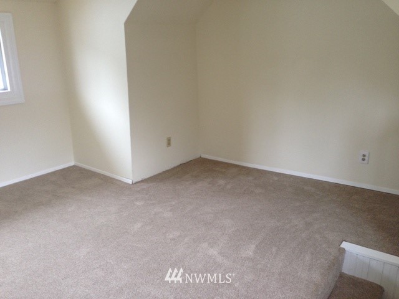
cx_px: 200
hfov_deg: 55.4
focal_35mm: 33
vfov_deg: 42.9
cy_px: 150
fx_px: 380
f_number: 2.4
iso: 100
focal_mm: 4.12
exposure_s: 1/20
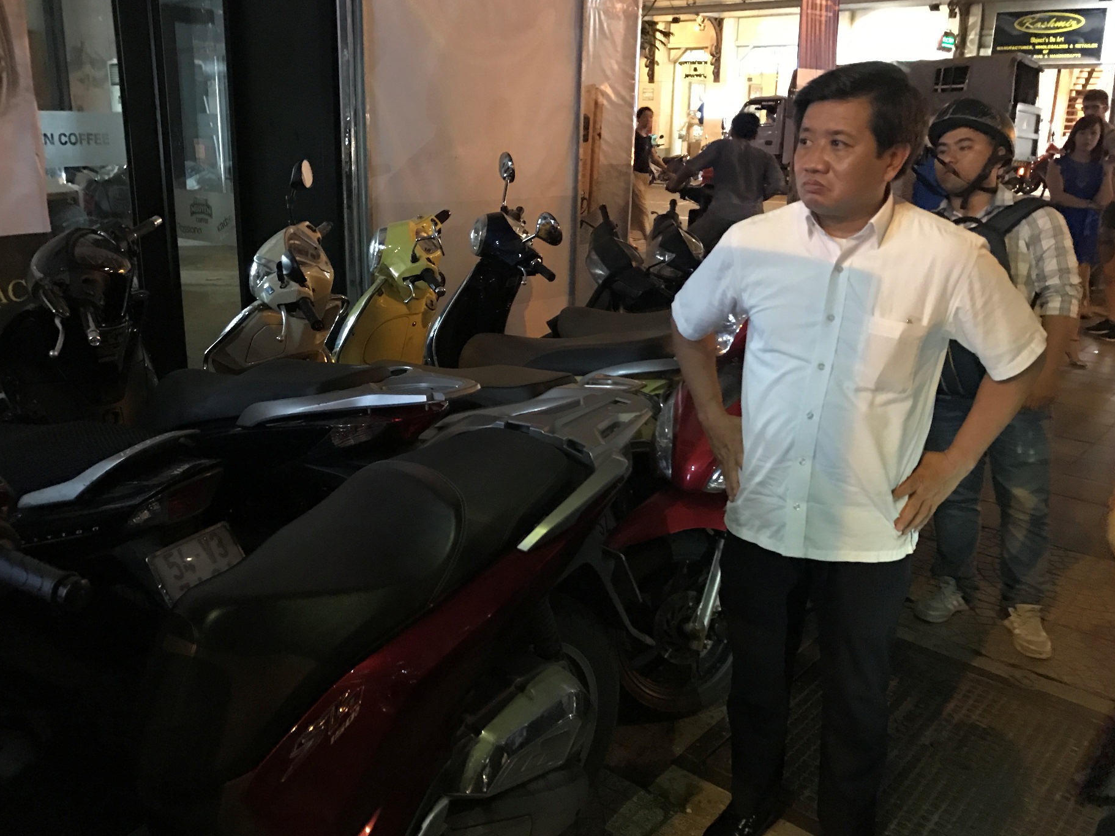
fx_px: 999
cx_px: 514
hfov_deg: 58.3
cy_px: 412
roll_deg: +0.4
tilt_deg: -16.6
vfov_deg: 45.4
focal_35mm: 31
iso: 100
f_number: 1.8
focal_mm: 3.99
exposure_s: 1/4
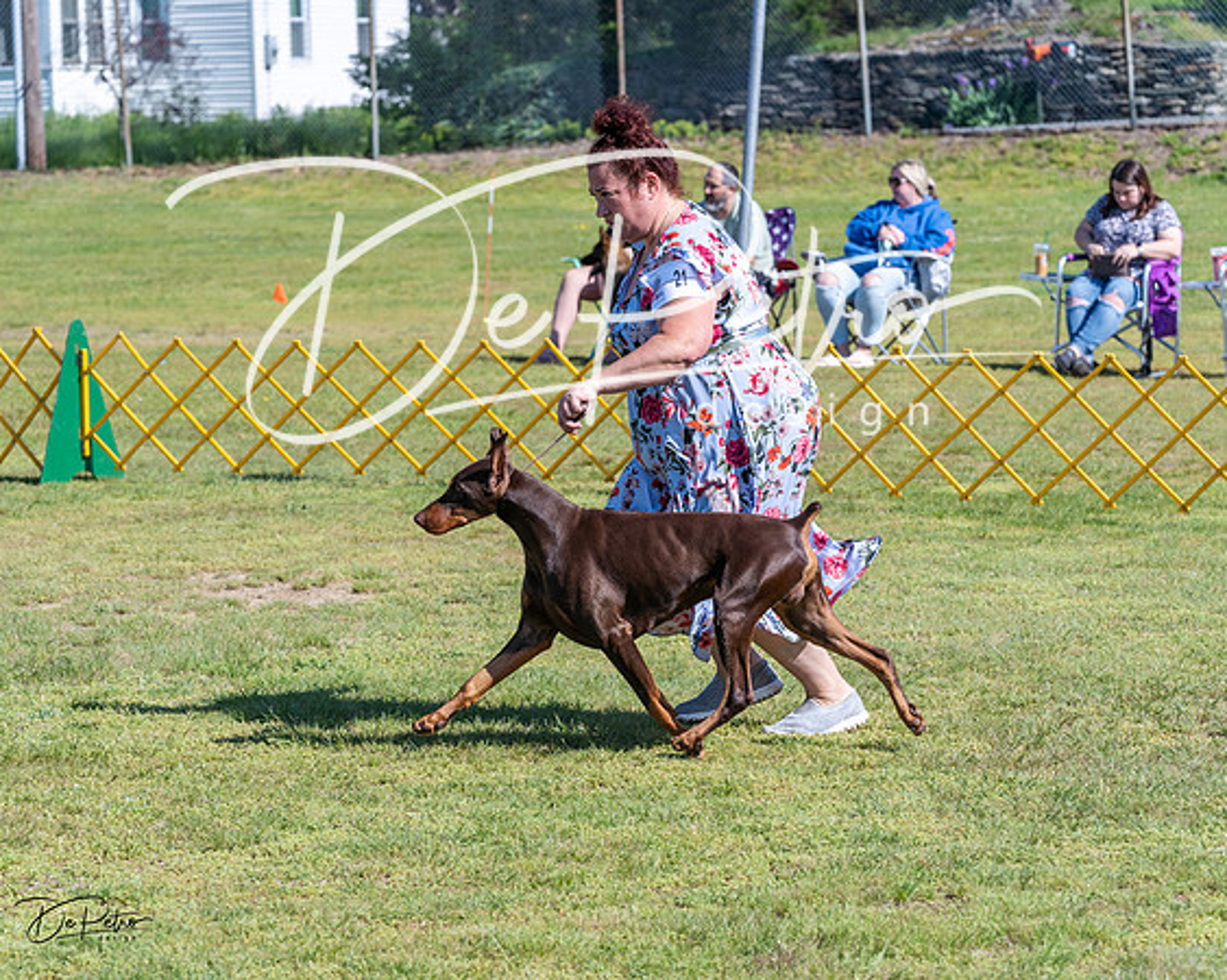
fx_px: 5069
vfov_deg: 11.0
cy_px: 490
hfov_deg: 13.8
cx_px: 614
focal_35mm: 140
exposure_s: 1/1600
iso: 400
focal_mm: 124
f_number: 6.3
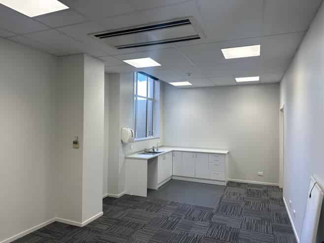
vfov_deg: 56.8
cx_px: 162
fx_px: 225
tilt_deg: +1.2
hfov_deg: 71.6
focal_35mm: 24
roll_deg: -0.3
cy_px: 122
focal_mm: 6.86
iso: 80
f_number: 1.78
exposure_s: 1/144
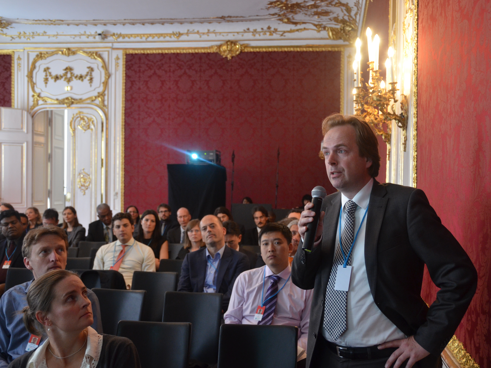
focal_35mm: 40
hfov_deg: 46.8
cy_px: 187
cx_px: 264
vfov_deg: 36.0
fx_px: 567
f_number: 3.8
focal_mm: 24
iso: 1000
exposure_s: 1/50
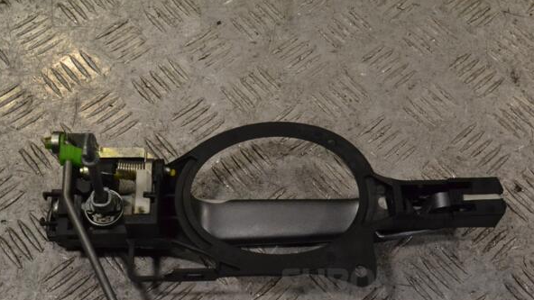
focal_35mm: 51
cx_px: 265
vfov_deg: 23.5
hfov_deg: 40.6
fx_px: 722
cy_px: 162
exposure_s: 1/500
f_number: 11
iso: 3200
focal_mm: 32
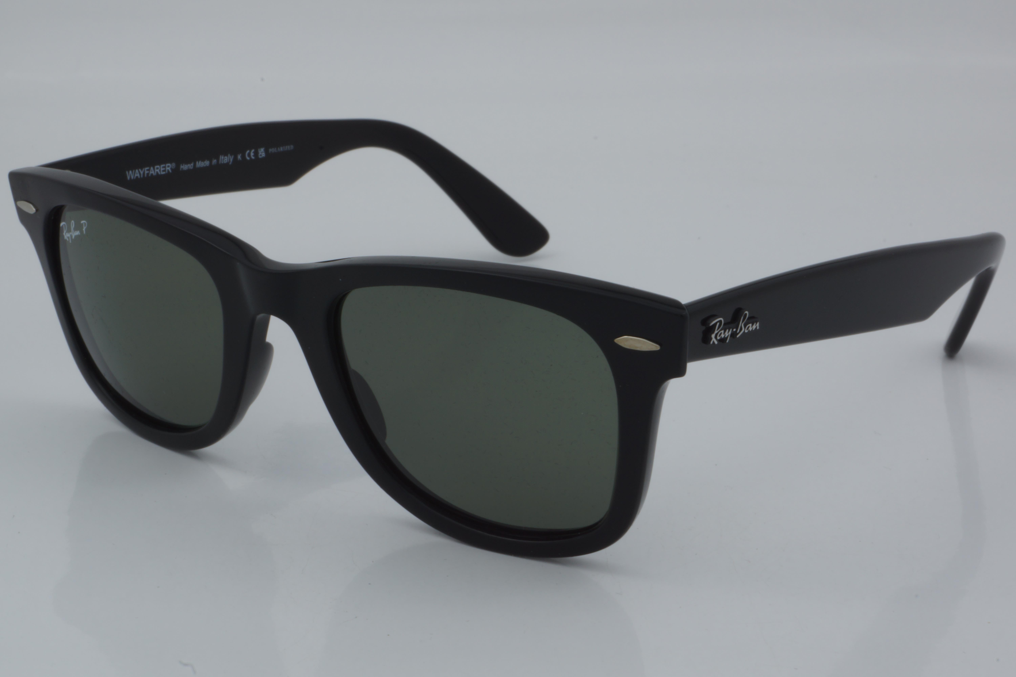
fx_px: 2117
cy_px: 338
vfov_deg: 18.2
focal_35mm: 75
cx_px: 508
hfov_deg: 27.0
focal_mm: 50
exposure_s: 1/4
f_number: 32
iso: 100
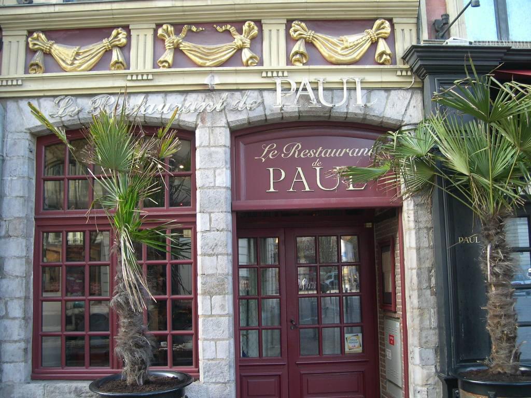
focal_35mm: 38
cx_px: 266
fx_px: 583
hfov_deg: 49.0
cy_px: 199
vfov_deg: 37.7
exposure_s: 1/55
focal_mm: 8
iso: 100
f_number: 2.8
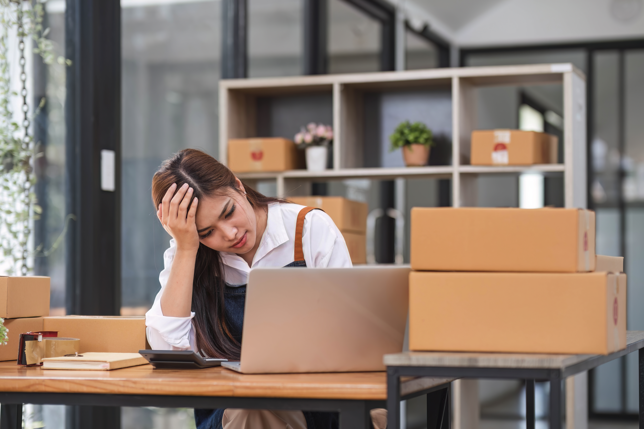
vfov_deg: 18.2
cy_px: 214
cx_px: 322
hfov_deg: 27.0
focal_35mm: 75
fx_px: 1342
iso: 125
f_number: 1.6
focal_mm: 50
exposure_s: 1/150
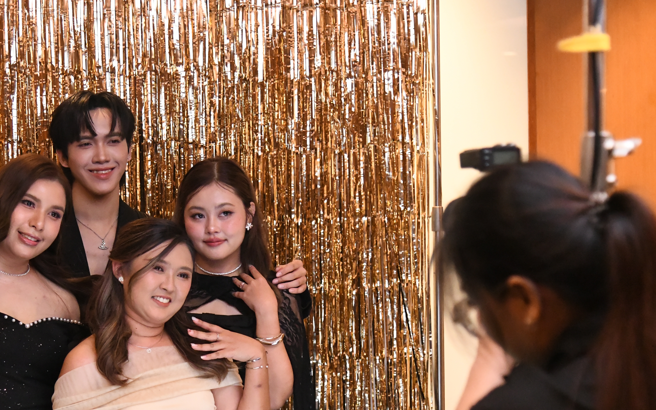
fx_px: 1502
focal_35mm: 84
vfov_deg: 15.5
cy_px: 293
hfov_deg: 24.5
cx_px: 193
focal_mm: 58
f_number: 4
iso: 12800
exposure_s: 1/400
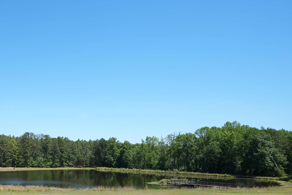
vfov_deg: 33.7
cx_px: 84
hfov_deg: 48.2
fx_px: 316
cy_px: 141
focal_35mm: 39
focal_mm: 24
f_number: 11
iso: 320
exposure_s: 1/250
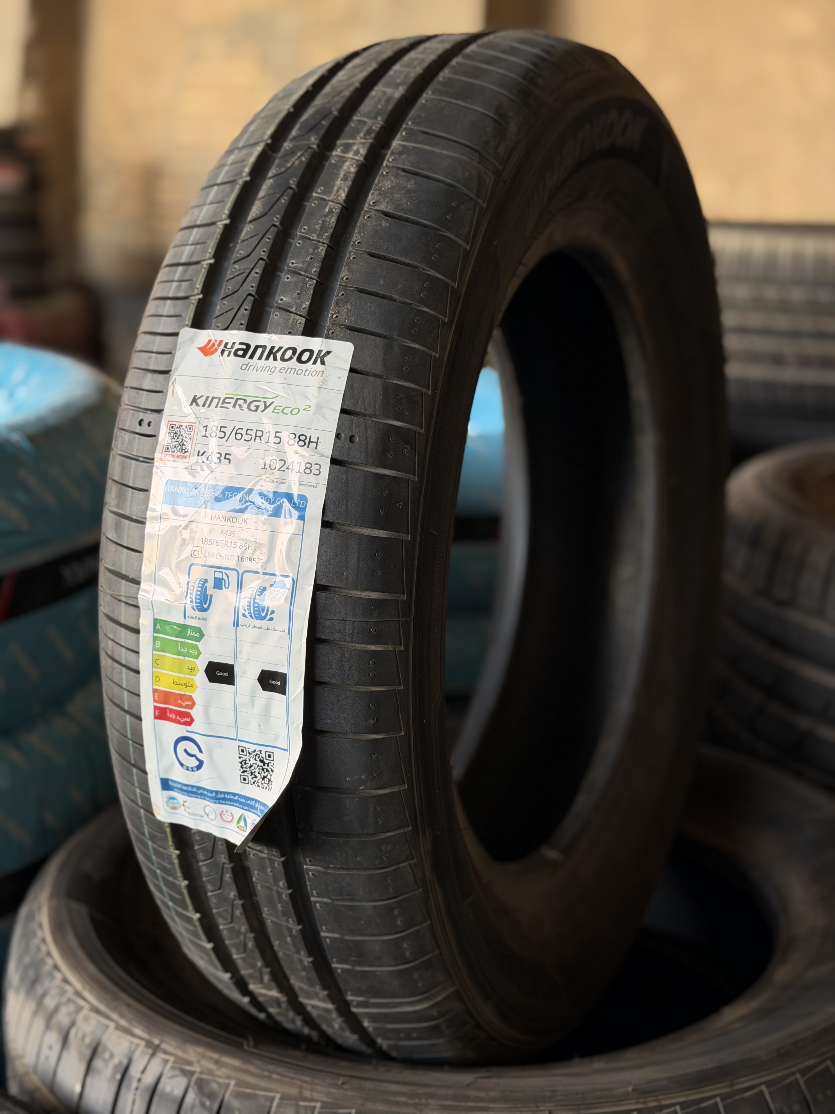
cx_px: 418
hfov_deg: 30.3
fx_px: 1544
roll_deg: -3.4
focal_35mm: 48
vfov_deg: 39.7
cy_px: 557
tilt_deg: -13.3
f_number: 1.78
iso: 50
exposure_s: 1/121
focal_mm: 6.76
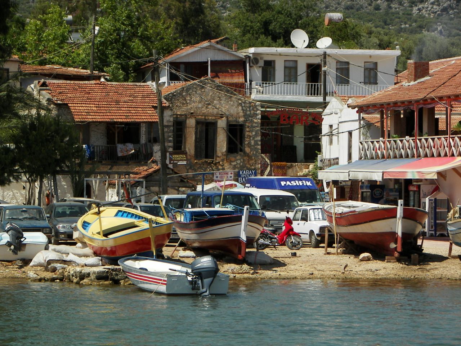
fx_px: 2024
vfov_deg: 9.8
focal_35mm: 152
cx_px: 230
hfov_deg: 13.0
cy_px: 173
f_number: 4.5
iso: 50
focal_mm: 25.2
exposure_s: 1/500
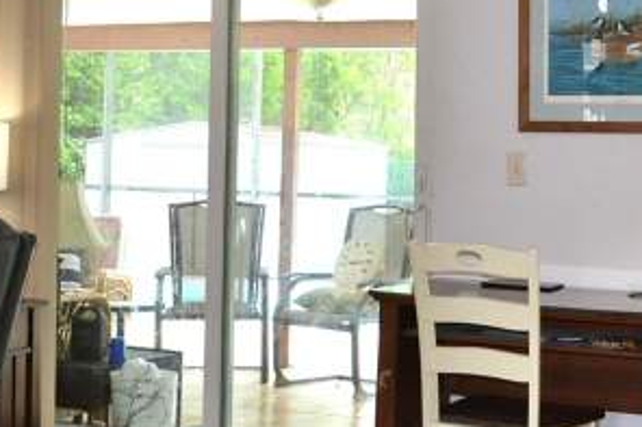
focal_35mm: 81
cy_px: 23
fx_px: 1444
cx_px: 314
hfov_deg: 25.1
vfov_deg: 16.6
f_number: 4
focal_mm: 20
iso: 400
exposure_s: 1/60
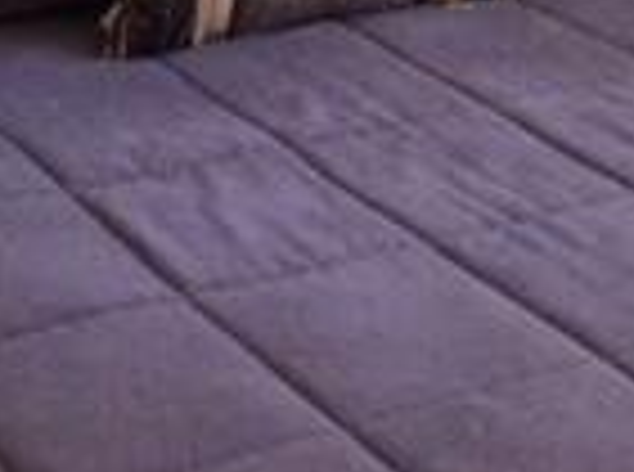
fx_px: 2411
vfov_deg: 10.3
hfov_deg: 14.5
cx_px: 778
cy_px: -494
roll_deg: -0.2
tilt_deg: -5.8
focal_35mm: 132
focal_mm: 4.15
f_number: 2.2
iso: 200
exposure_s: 1/30
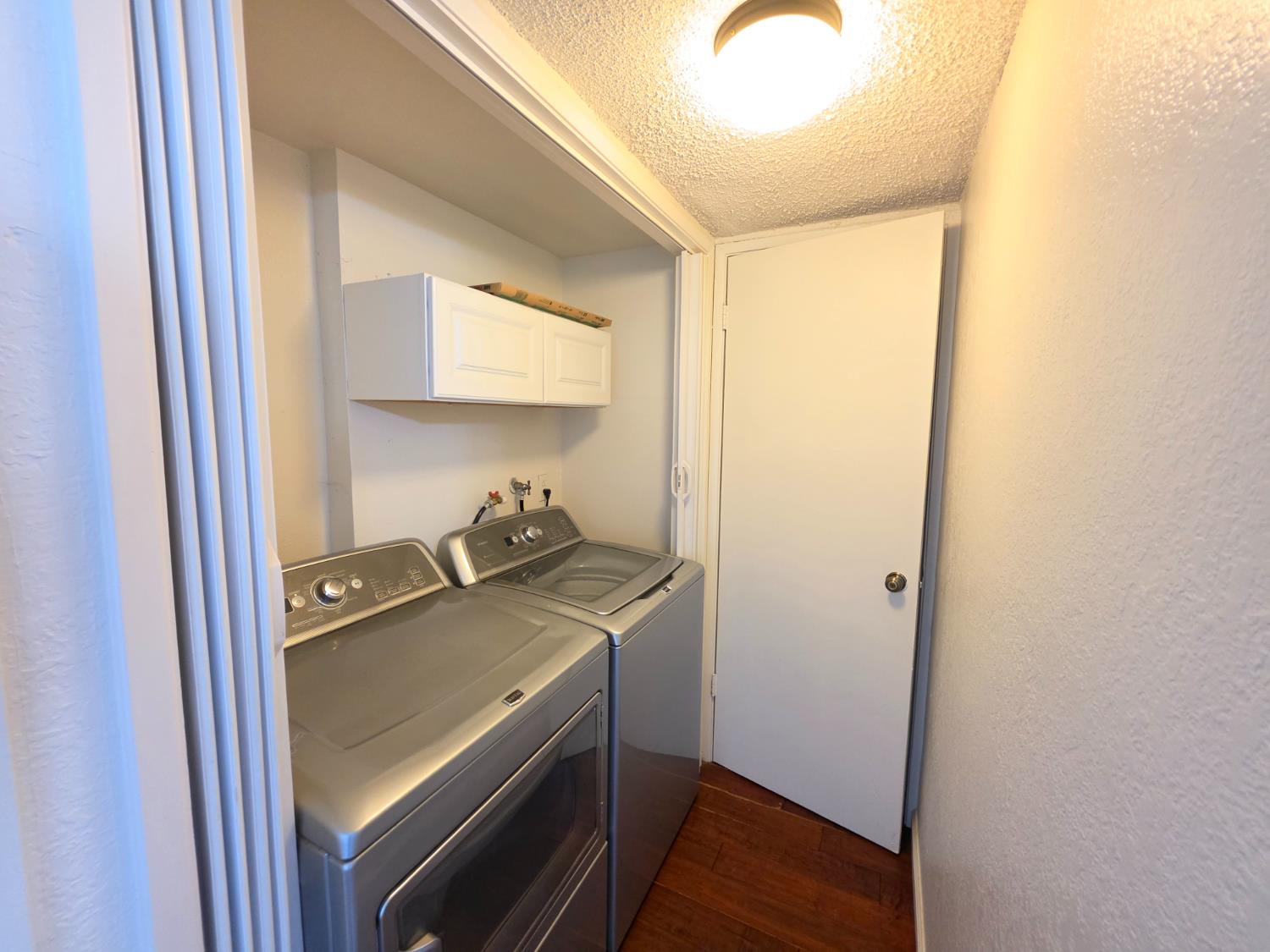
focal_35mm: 13
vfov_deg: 89.9
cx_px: 635
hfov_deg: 106.2
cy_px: 476
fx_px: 477
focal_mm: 2.2
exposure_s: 1/60
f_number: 1.9
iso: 500
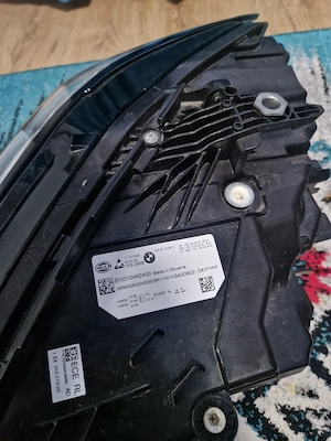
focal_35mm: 23
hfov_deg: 58.9
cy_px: 220
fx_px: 293
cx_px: 166
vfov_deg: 73.9
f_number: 1.8
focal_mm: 5.4
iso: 640
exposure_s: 1/25
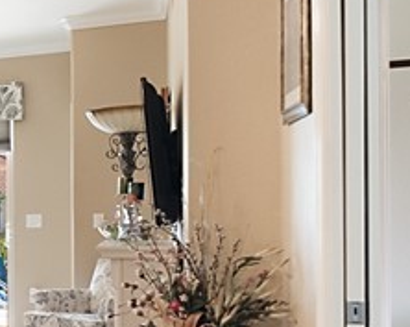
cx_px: -436
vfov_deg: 22.0
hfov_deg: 17.8
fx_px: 836
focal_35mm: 69
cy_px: 227
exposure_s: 1/20
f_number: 4
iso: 1250
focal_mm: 10
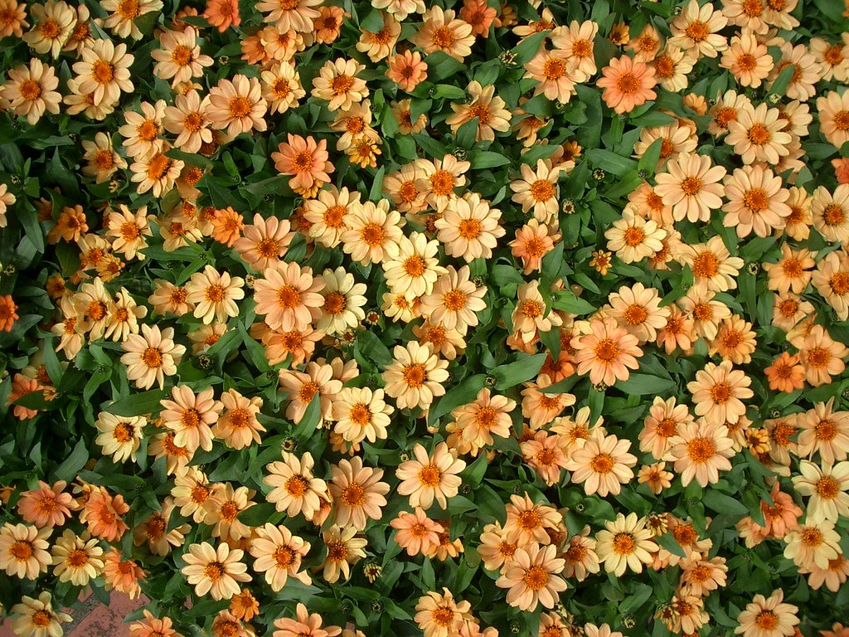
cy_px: 318
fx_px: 858
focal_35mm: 35
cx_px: 424
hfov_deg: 52.6
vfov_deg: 40.7
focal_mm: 5.8
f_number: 2.6
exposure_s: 1/800
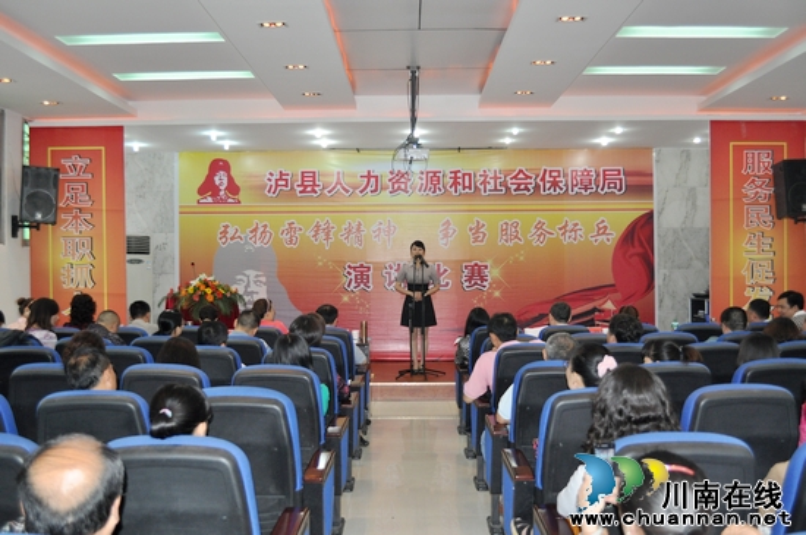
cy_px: 268
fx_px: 738
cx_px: 403
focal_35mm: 33
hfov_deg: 57.3
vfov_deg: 39.9
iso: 800
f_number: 4
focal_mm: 22
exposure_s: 1/60
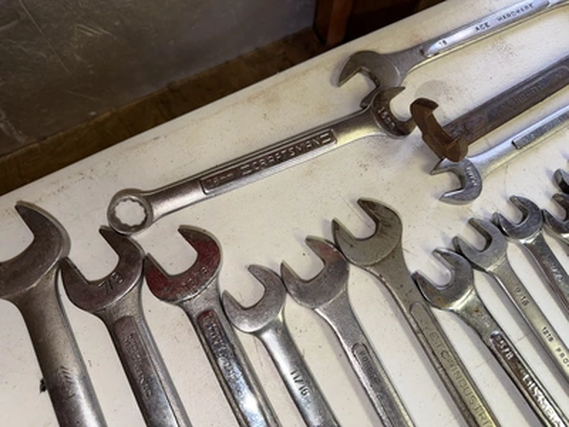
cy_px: 214
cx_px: 284
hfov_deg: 71.6
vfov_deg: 56.8
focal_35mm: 24
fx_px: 394
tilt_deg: -73.5
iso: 50
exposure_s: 1/85
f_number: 1.78
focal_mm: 6.76
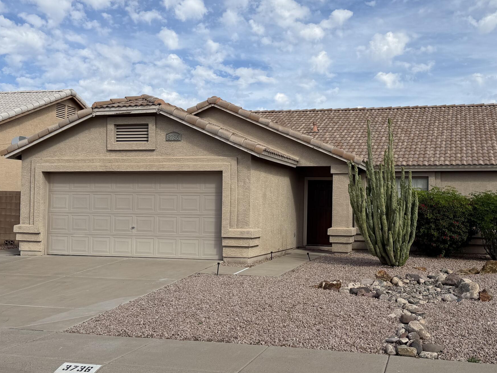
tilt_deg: +2.1
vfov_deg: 35.1
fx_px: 589
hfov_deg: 45.5
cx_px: 304
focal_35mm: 41
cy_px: 187
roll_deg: -1.5
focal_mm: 6.76
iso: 80
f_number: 1.78
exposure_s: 1/6711
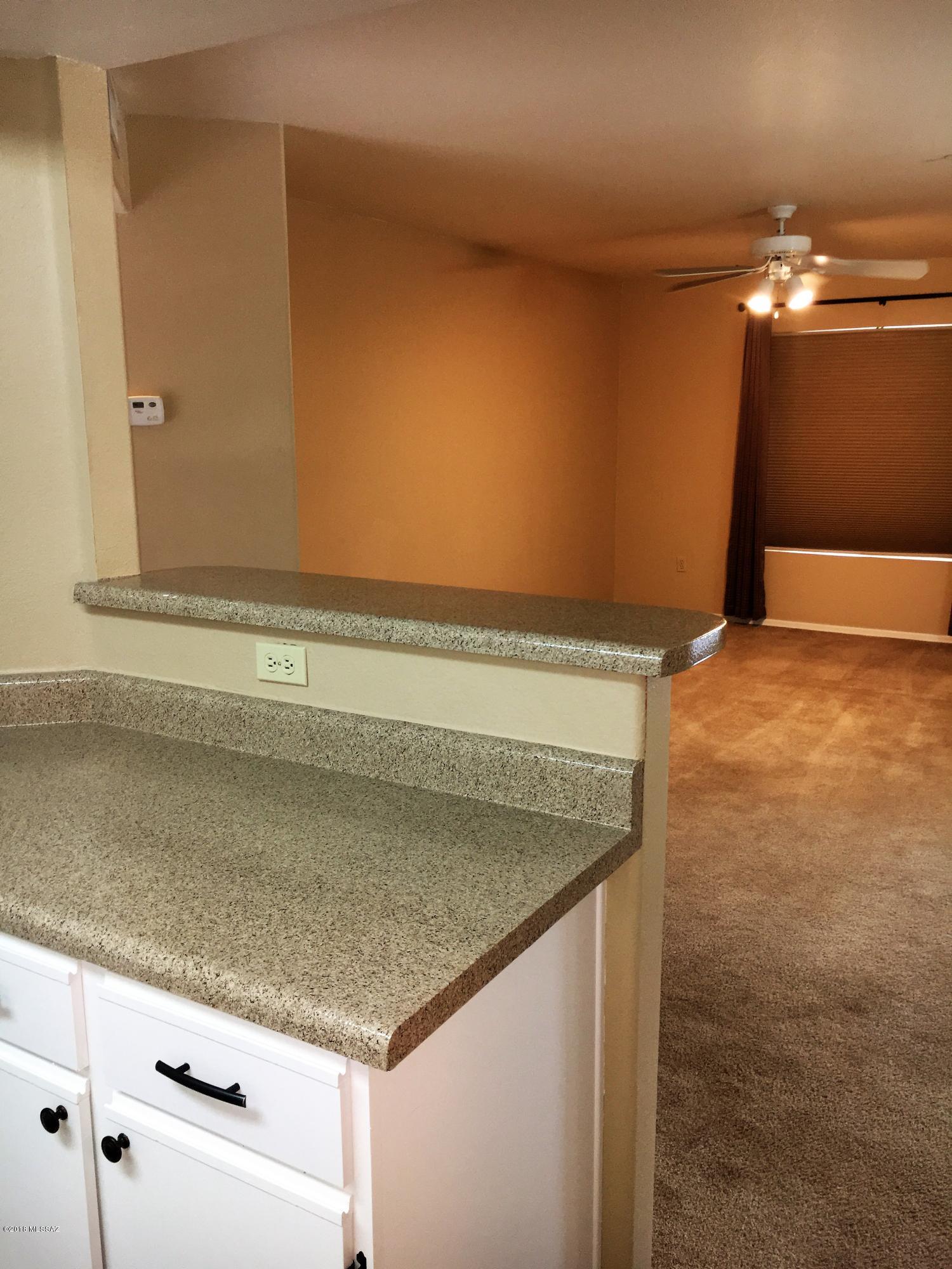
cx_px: 476
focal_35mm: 29
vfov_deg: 61.7
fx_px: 1063
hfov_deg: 48.2
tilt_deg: -11.2
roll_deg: +0.6
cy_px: 634
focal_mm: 4.15
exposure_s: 1/30
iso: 64
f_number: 2.2
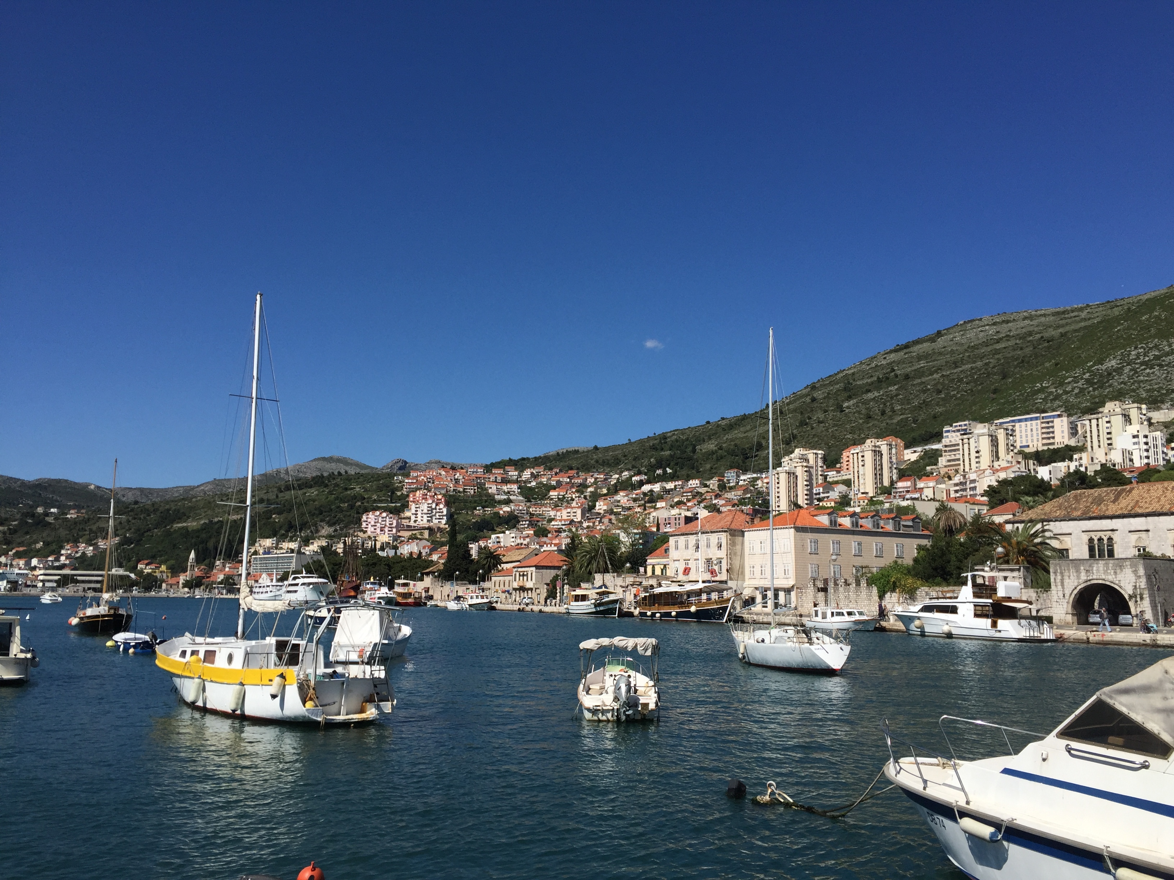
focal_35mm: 29
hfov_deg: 61.7
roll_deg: -1.3
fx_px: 984
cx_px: 587
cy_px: 440
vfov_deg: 48.2
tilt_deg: +9.0
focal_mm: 4.15
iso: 32
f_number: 2.2
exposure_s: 1/3597
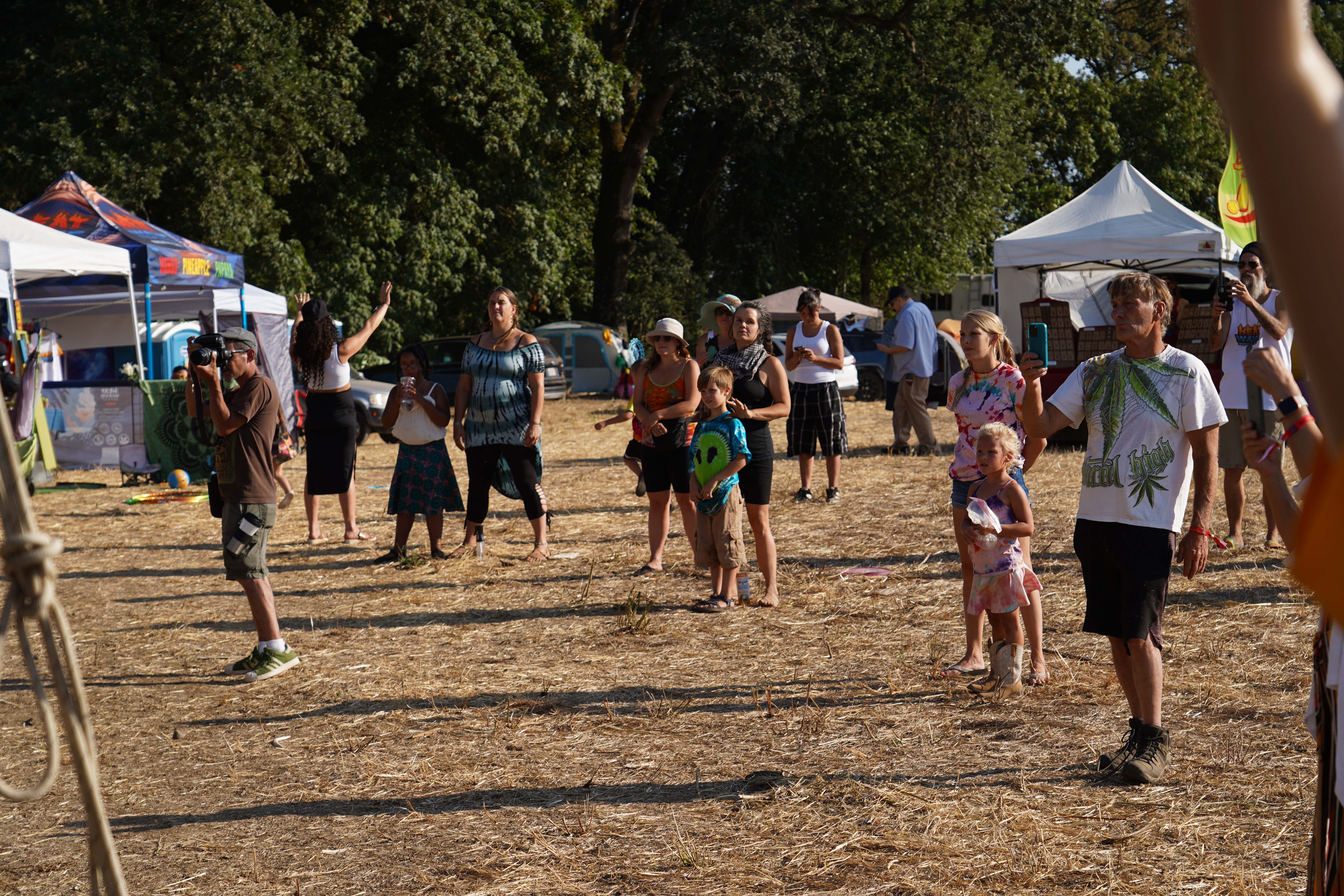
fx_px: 2800
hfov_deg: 27.0
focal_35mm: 75
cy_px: 448
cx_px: 672
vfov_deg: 18.2
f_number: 6.3
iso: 100
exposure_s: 1/400
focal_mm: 75
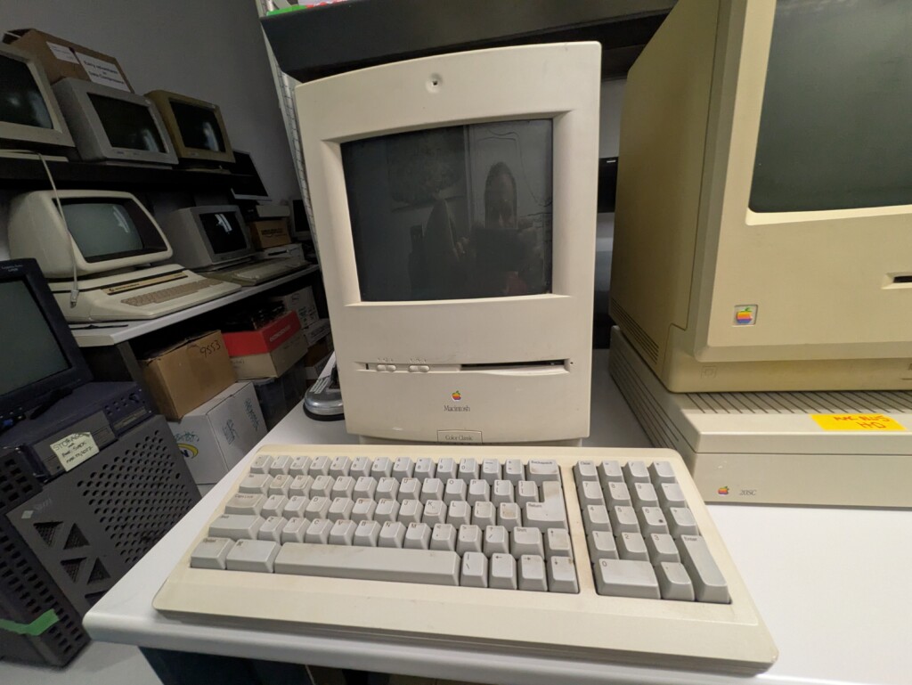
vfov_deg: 85.7
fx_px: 369
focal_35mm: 14
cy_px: 342
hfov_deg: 102.0
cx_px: 456
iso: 730
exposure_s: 1/30
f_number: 2.2
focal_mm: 1.83
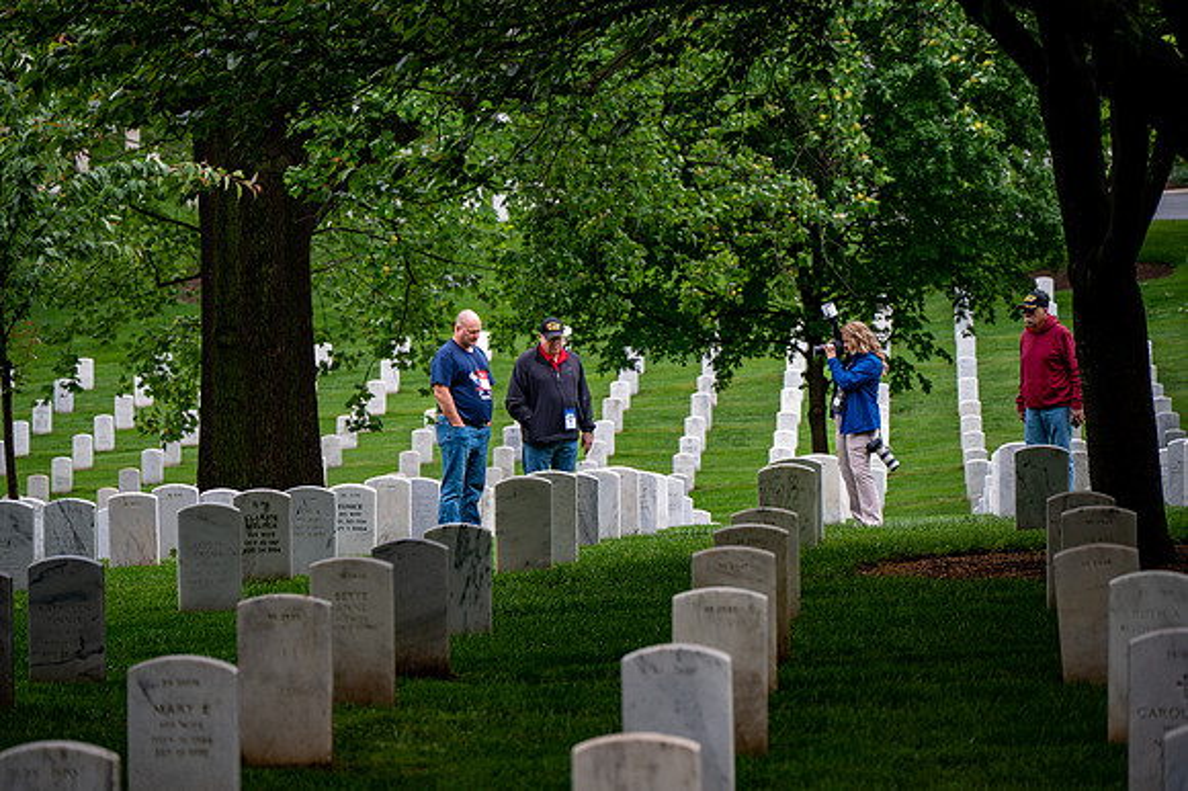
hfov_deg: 10.3
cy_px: 396
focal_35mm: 200
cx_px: 594
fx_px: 6596
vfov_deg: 6.9
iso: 250
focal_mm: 200
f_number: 6.3
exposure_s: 1/100
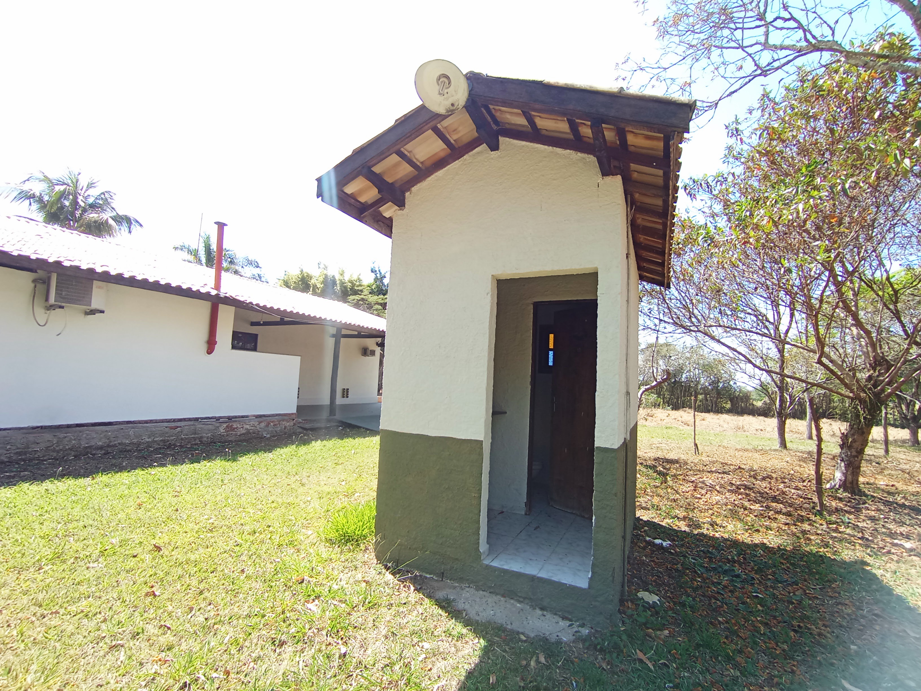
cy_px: 346
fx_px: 426
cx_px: 460
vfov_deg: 78.1
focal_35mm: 16
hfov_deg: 94.5
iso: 52
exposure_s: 1/355
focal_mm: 1.65
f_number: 2.2
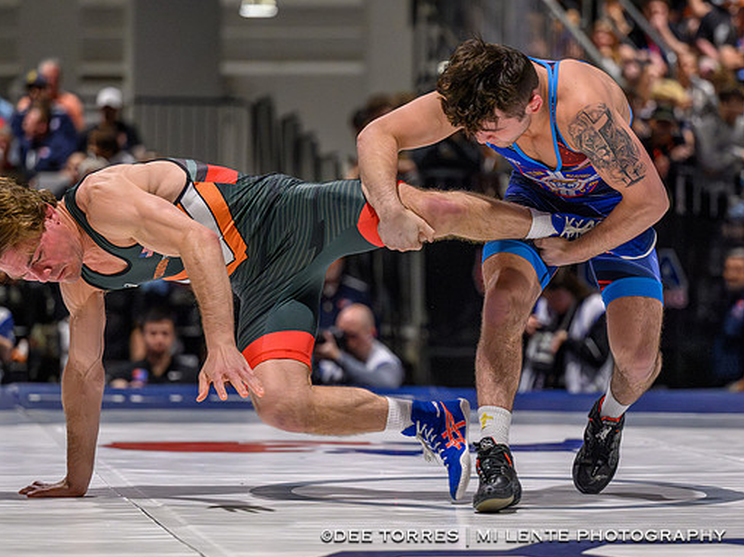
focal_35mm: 150
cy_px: 334
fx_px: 3223
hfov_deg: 13.2
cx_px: 415
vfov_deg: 9.9
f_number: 2.8
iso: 7200
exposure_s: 1/800
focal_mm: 110
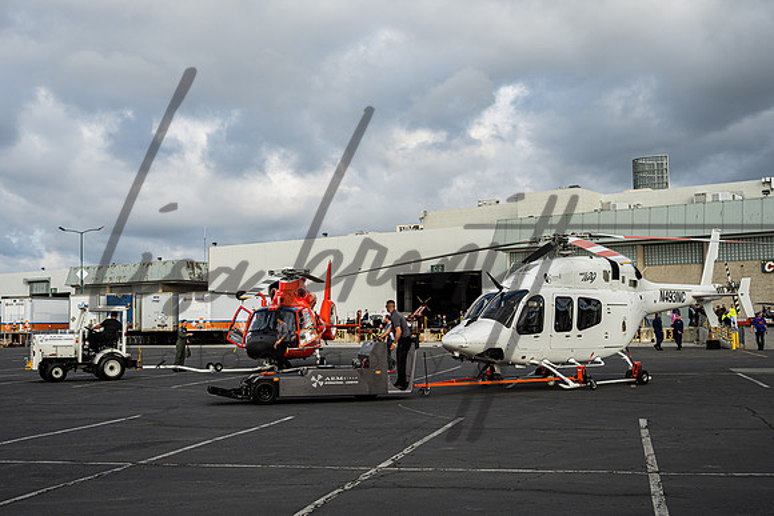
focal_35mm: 45
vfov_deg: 30.1
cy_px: 242
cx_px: 363
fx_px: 960
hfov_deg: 43.9
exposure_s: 1/500
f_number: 7.1
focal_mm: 42
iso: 320
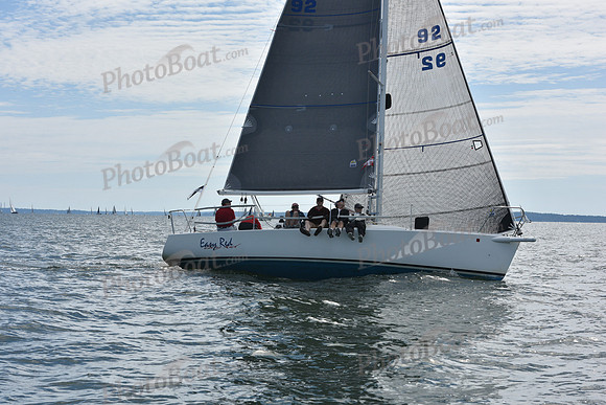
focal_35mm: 70
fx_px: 1179
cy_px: 202
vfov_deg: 19.5
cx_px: 303
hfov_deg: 28.8
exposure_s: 1/1000
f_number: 11
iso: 320
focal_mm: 70
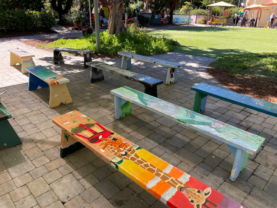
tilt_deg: -22.4
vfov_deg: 53.0
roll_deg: -1.4
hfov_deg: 67.3
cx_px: 138
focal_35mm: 26
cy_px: 104
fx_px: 208
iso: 32
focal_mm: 5.1
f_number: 1.6
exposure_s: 1/410
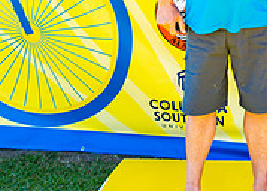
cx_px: 326
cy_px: -49
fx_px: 1054
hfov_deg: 14.0
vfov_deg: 10.2
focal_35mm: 139
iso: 100
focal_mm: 35
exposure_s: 1/200
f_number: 2.8
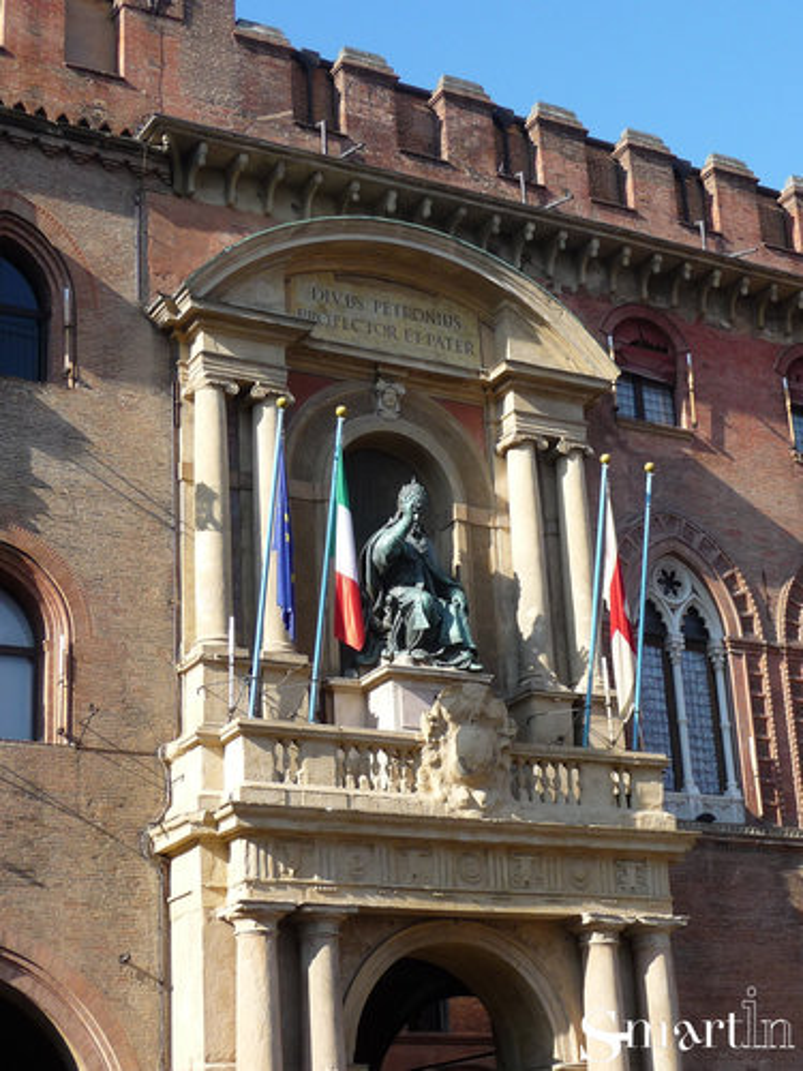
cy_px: 536
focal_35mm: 65
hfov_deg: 22.6
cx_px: 402
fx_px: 2010
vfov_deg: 29.8
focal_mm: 8
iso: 100
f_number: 4.2
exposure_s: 1/400
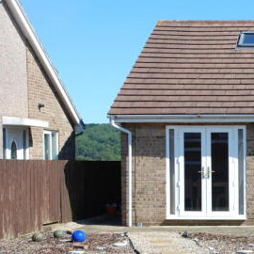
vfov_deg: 18.0
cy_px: 195
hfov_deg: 17.3
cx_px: 304
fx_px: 797
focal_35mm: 96
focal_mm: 31
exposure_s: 1/250
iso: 200
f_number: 8
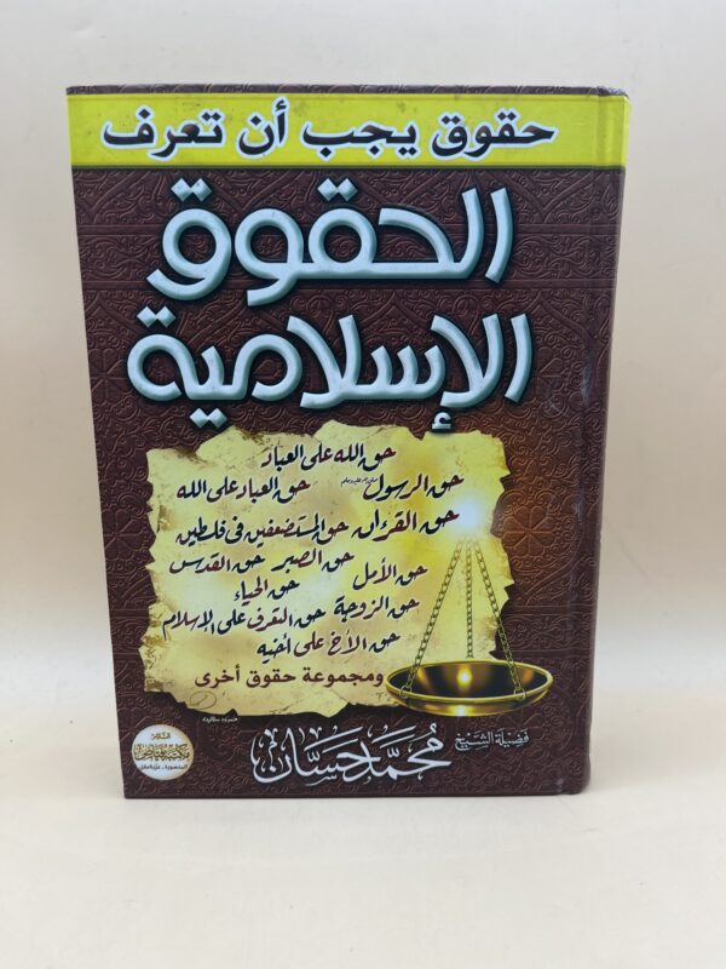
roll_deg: +1.2
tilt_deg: -12.9
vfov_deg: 67.3
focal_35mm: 26
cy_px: 484
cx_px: 363
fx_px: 727
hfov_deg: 53.1
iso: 32
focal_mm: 5.1
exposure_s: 1/140
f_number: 1.6
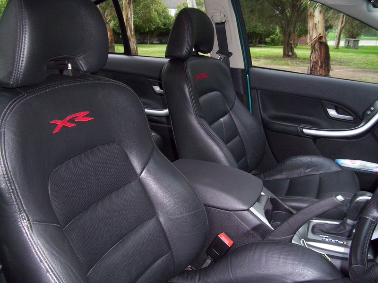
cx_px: 189
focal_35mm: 32
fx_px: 349
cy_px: 142
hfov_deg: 56.8
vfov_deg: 44.2
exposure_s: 1/40
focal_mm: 5.7
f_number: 2.9
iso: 160
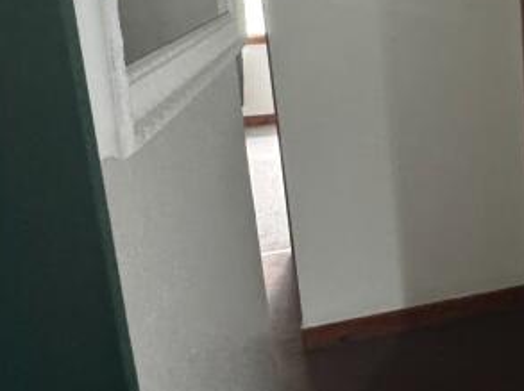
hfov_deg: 30.9
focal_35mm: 49
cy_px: 89
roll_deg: +0.9
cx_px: 672
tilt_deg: -12.0
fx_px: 741
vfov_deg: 29.1
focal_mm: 2.22
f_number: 2.2
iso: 800
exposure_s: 1/60
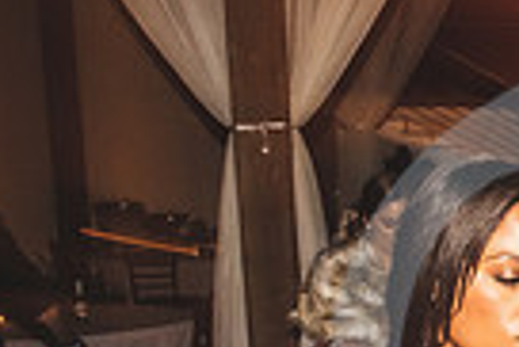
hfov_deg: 16.6
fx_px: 1472
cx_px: 935
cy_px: 414
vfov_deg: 13.1
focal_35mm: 102
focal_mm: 24
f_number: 11
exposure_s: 1/13
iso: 1000
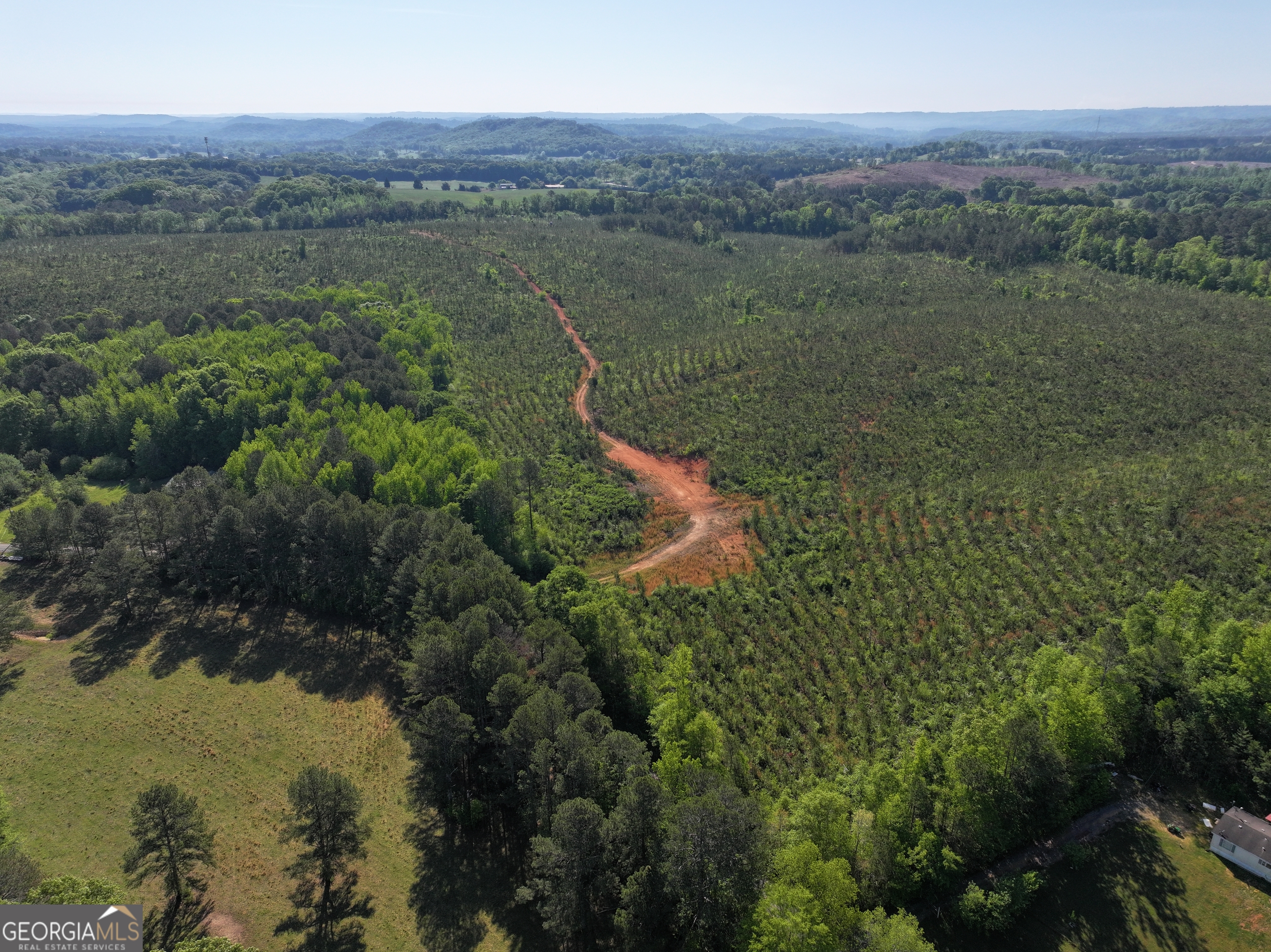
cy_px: 476
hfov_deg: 71.6
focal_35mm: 24
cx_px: 636
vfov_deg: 56.8
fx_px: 881
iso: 200
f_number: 2.8
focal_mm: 12.29
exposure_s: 1/3200
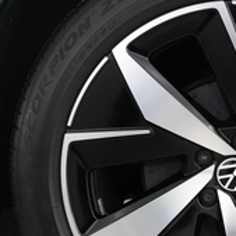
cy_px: 169
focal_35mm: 77
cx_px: 237
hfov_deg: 21.7
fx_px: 594
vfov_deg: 22.3
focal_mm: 24
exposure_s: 1/160
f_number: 2.8
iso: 5000
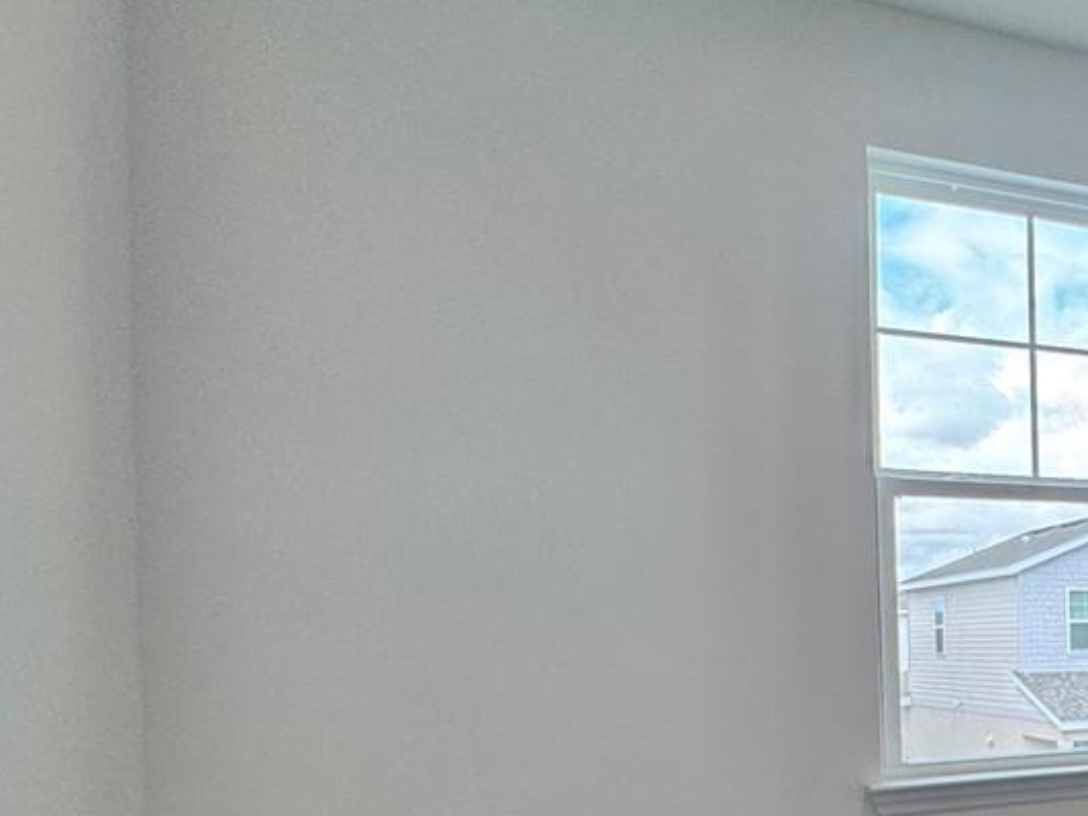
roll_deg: +0.3
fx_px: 1320
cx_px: 1368
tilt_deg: -0.7
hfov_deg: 34.0
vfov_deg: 33.5
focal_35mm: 42
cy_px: 643
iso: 64
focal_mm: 2.22
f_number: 2.2
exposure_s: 1/120
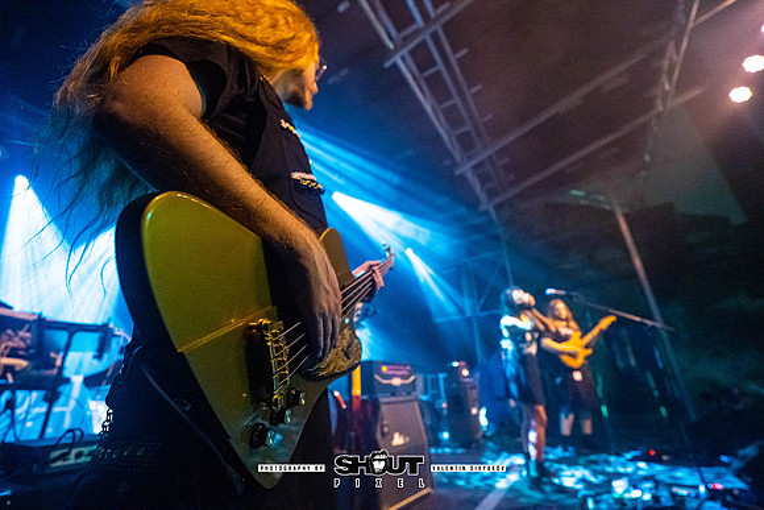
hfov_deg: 100.8
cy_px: 255
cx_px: 382
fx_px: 316
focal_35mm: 15
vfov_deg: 77.7
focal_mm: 14.9
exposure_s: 1/200
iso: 3200
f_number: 2.8
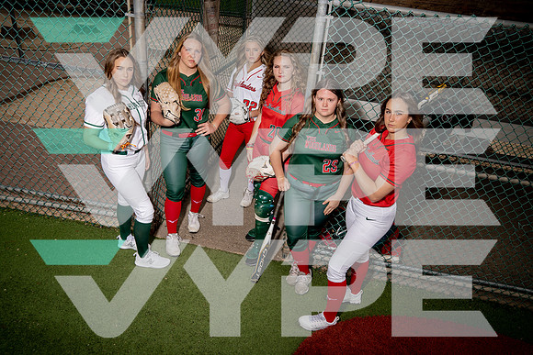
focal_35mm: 26
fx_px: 385
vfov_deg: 49.6
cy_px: 178
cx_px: 266
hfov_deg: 69.4
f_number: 8
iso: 100
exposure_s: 1/250
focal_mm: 26
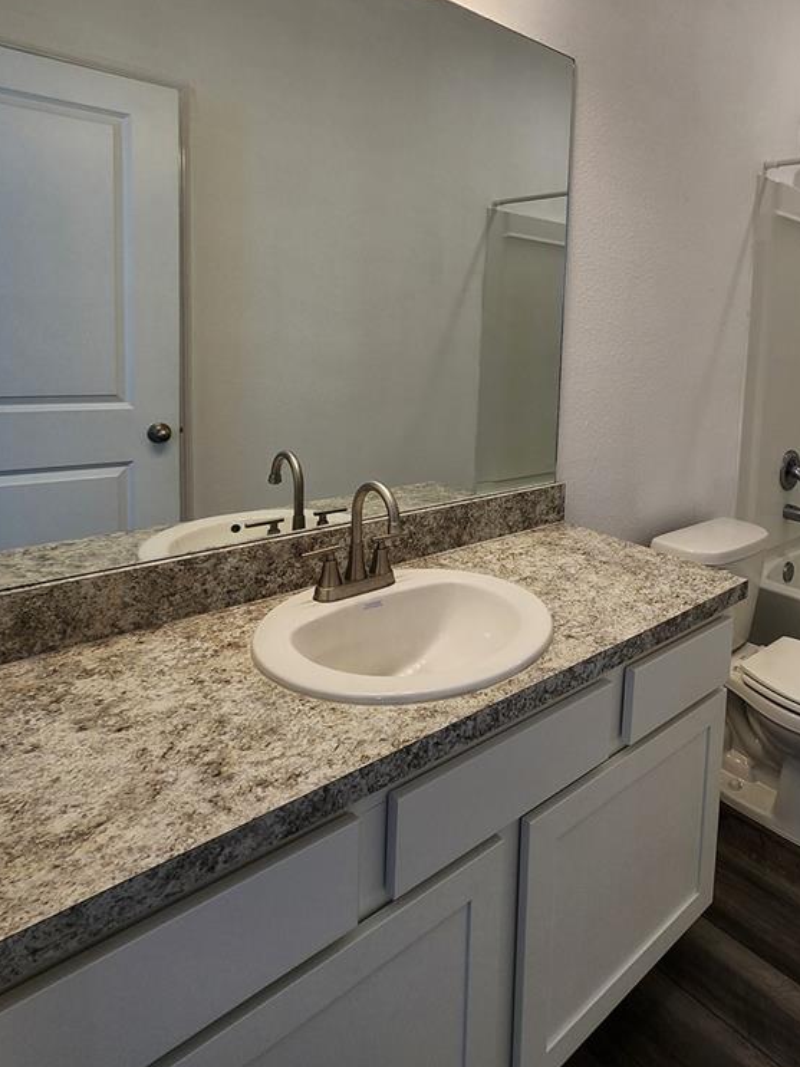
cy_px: 412
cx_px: 590
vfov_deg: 77.8
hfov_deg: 60.3
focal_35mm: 21
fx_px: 647
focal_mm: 1.74
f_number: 2.2
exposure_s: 1/60
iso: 32
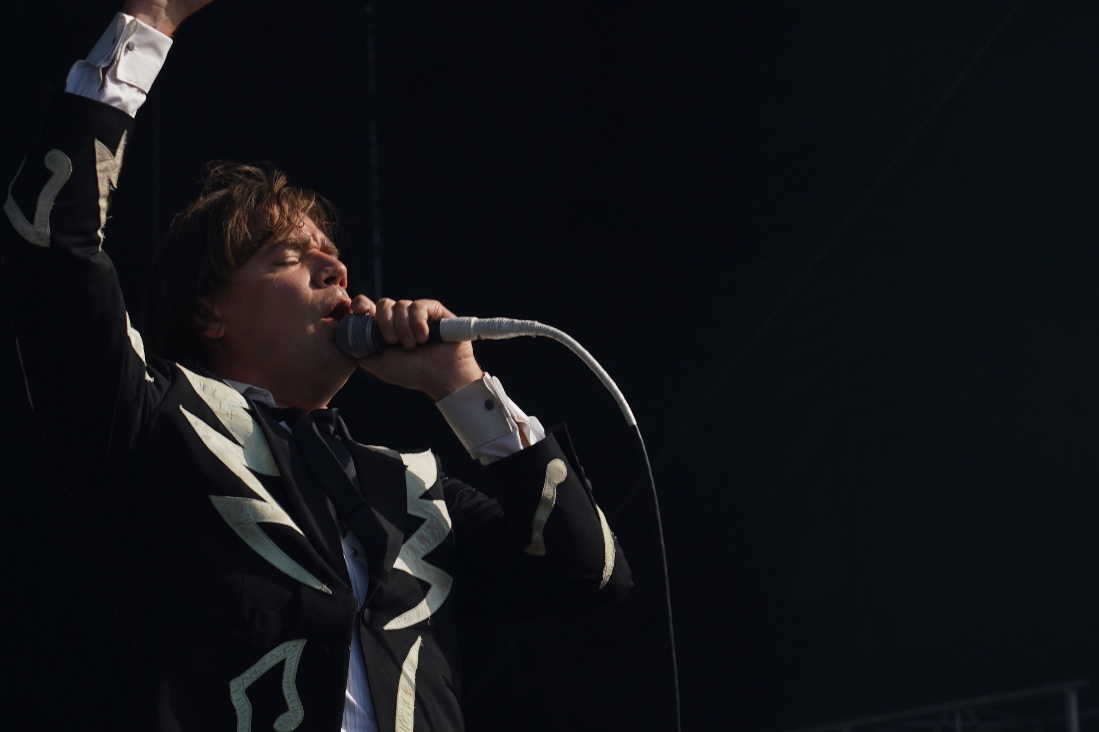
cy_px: 499
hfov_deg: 11.0
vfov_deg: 7.3
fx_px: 5708
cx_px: 353
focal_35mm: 187
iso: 100
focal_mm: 105
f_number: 7.1
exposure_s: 1/400
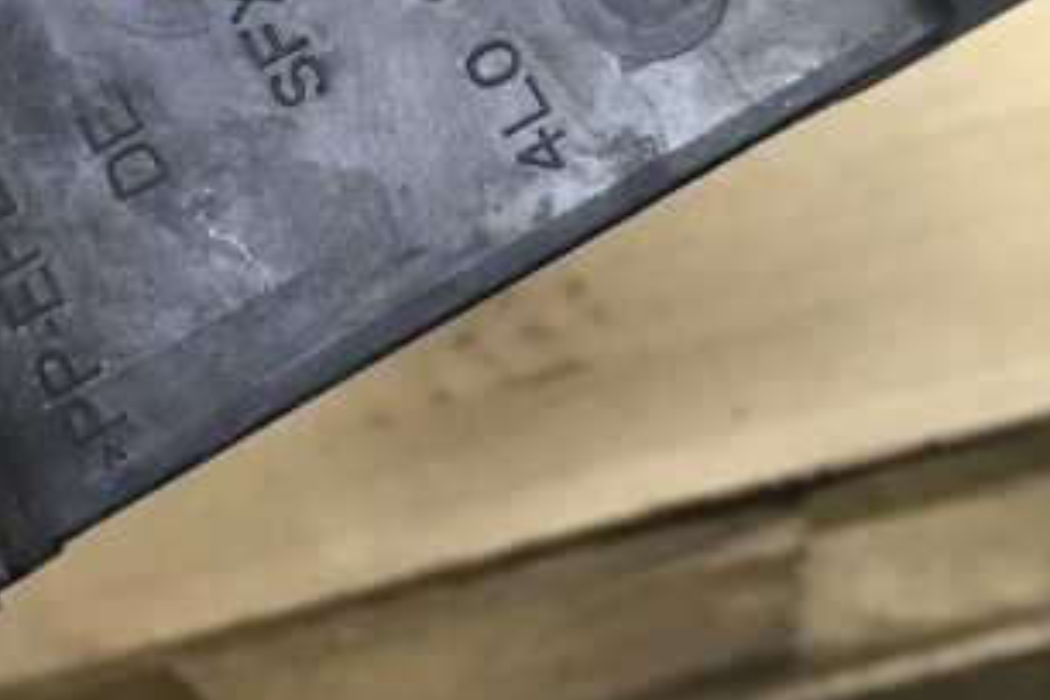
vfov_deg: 20.7
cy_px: -31
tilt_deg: -56.6
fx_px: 1837
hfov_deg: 31.7
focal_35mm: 63
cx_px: 374
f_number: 2.2
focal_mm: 4.15
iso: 100
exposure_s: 1/33
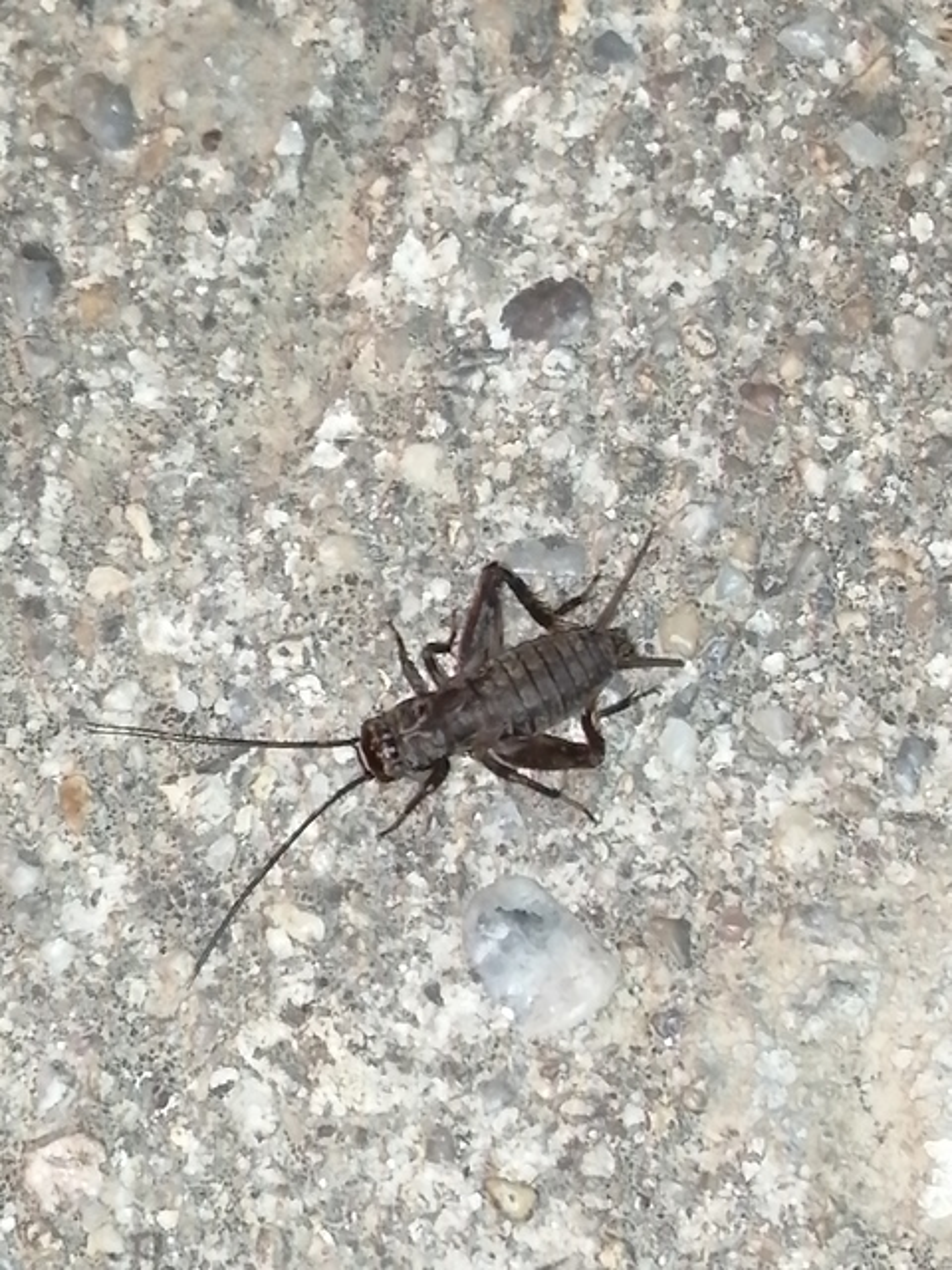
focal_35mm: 104
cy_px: 635
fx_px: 3814
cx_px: 476
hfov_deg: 14.2
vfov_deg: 18.9
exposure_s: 1/33.3
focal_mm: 3.46
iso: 250
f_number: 1.8
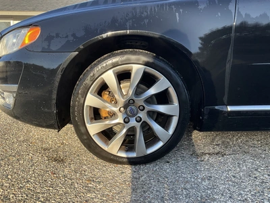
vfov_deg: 48.2
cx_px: 135
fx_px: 226
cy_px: 102
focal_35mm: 29
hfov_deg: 61.7
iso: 25
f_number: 1.8
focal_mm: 3
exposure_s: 1/378
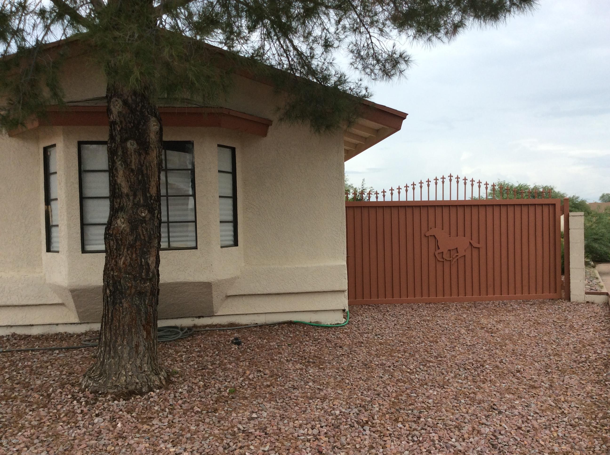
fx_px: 563
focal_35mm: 32
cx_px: 305
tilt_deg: +0.5
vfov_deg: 44.1
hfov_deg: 56.9
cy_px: 228
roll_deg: +3.9
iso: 32
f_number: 2.4
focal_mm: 3.3
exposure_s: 1/763
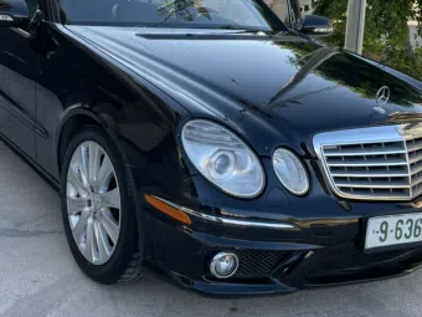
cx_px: 191
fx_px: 597
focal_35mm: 49
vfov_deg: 29.7
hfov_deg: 38.9
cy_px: 148
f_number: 1.6
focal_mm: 4.2
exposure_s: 1/309
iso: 32
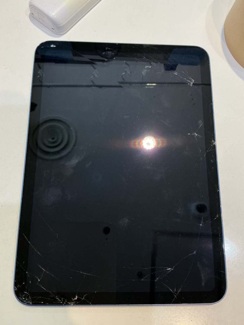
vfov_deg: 61.7
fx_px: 273
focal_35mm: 29
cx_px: 122
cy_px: 162
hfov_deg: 48.2
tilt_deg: -76.0
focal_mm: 3
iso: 64
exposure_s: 1/100
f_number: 1.8
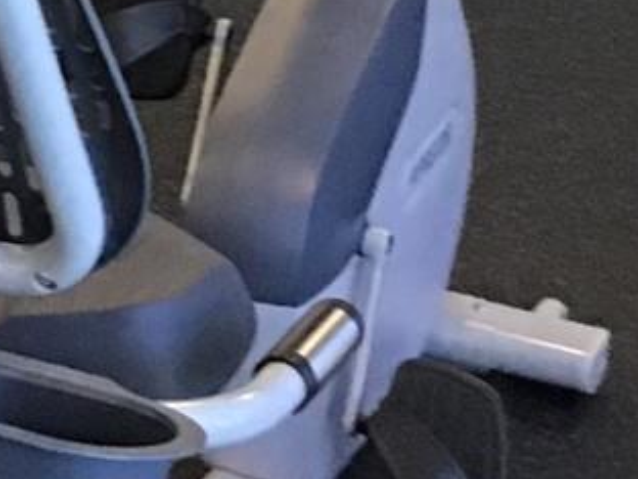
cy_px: -354
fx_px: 2930
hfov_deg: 11.7
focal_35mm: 159
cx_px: -417
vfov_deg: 9.0
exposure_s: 1/30
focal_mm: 3.3
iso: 160
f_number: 2.4
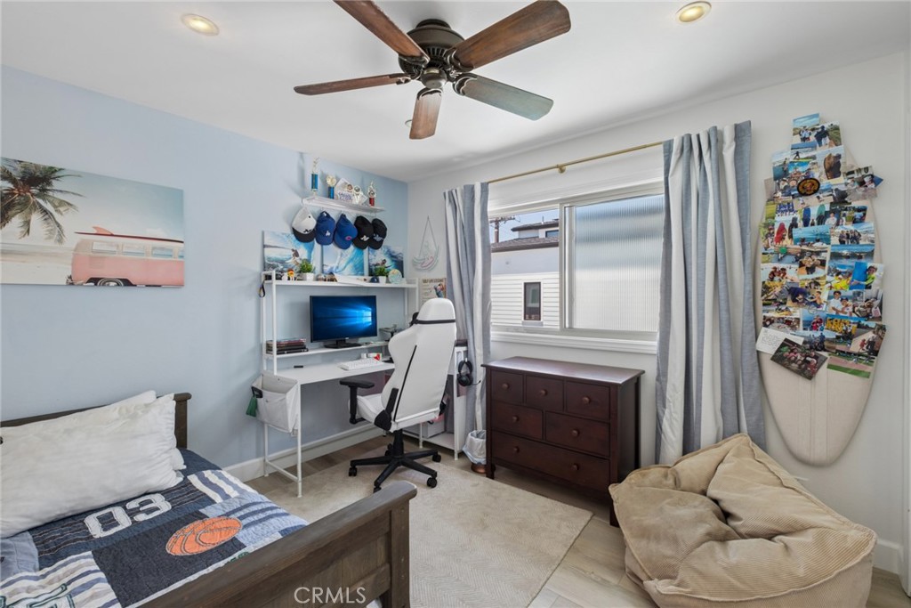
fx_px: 380
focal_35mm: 15
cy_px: 304
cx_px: 456
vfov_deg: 77.3
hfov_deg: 100.4
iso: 200
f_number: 8
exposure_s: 1/10
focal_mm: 10
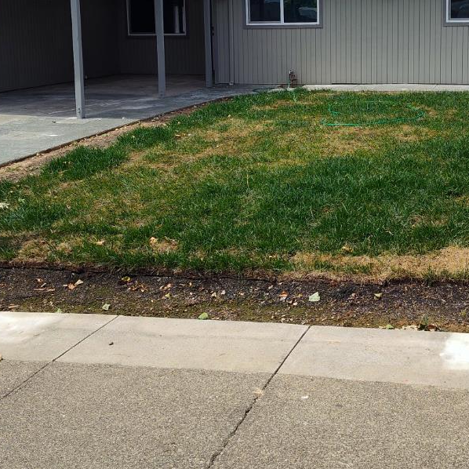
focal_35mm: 51
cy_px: 138
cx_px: 301
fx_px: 782
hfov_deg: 33.2
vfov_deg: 33.0
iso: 100
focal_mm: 5.56
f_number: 1.8
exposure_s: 1/1722
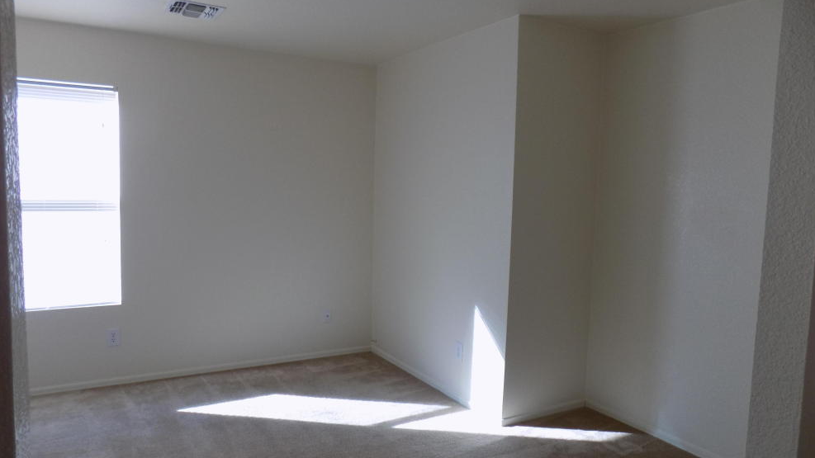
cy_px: 234
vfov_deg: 44.4
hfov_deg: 71.9
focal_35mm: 26
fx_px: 562
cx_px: 396
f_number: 3.1
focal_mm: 4
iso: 80
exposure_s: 1/30
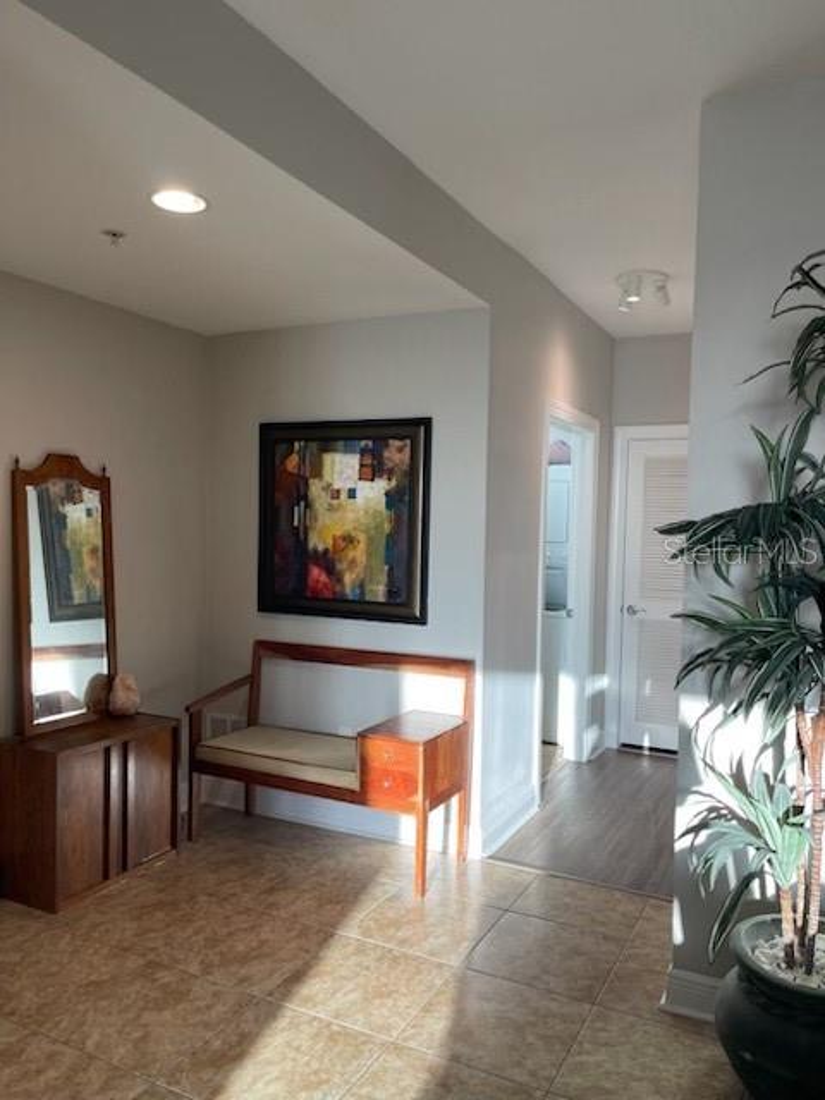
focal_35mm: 26
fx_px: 826
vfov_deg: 67.3
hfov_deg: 53.1
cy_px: 550
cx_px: 412
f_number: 1.6
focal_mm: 5.1
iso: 64
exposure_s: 1/120
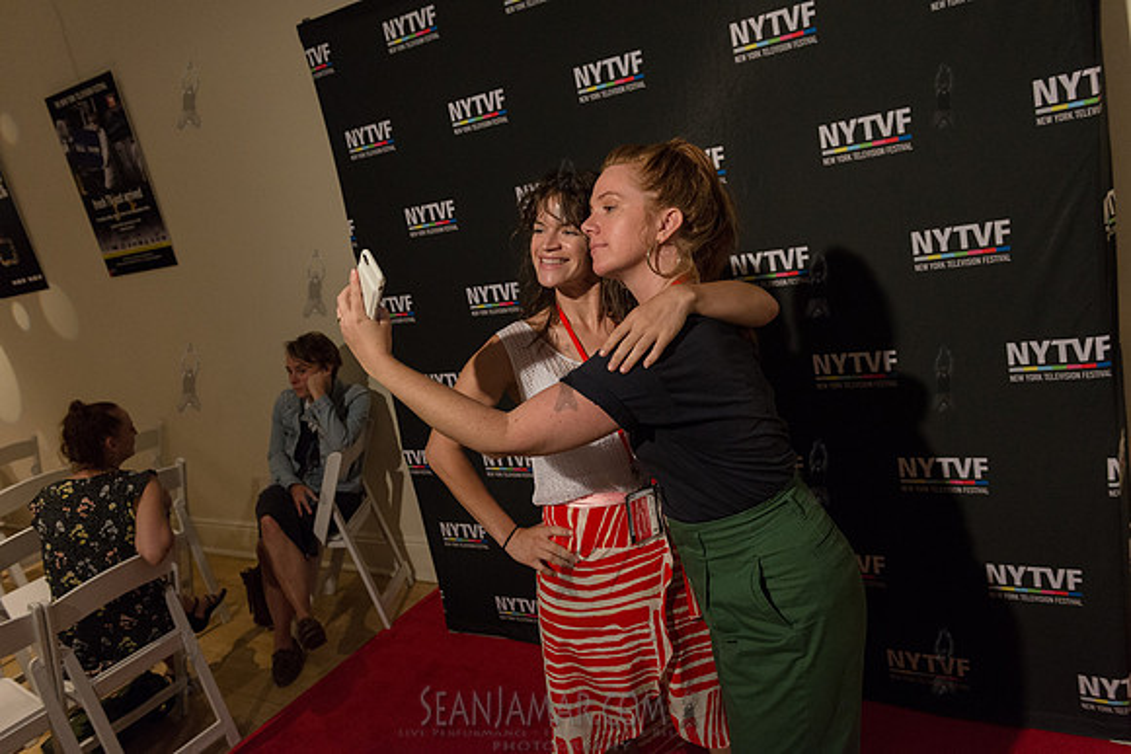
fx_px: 911
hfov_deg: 63.6
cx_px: 566
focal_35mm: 29
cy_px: 377
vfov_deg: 45.0
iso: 2500
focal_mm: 29
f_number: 4
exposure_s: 1/500
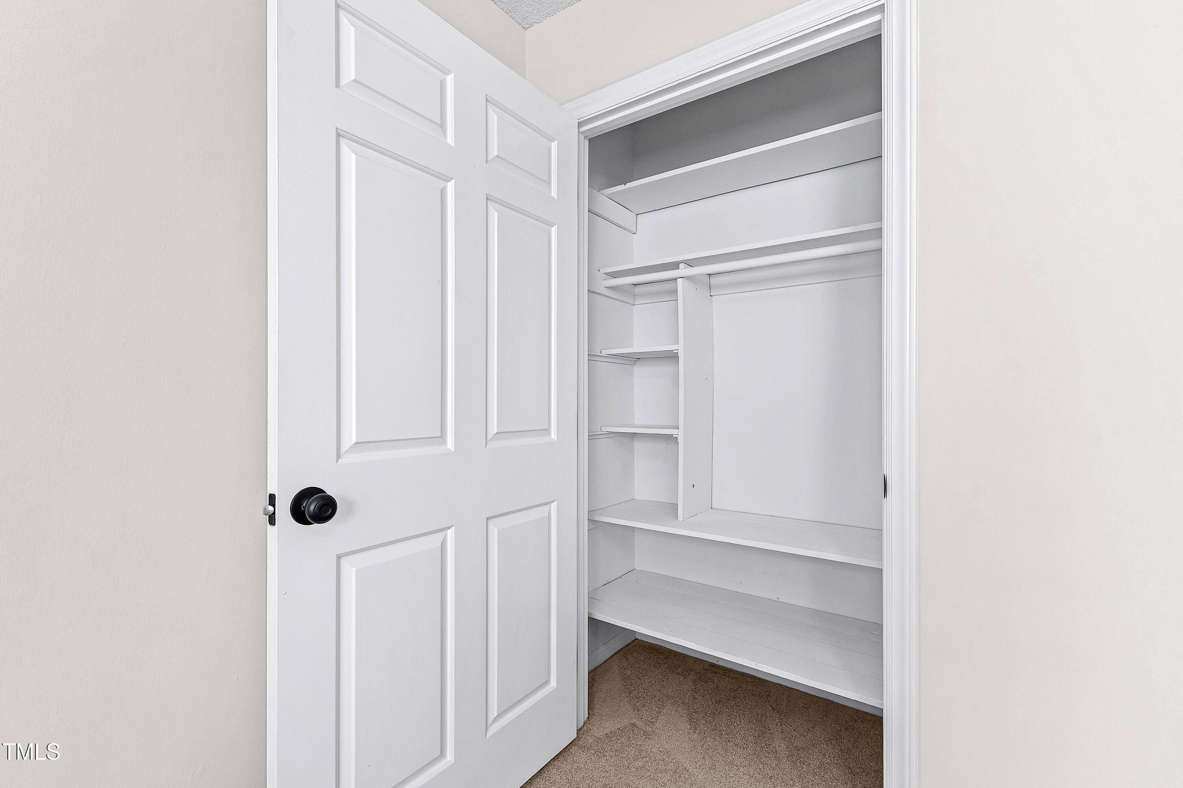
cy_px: 394
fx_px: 493
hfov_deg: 100.4
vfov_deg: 77.3
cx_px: 592
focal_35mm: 15
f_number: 8
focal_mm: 10
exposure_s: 1/2
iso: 100
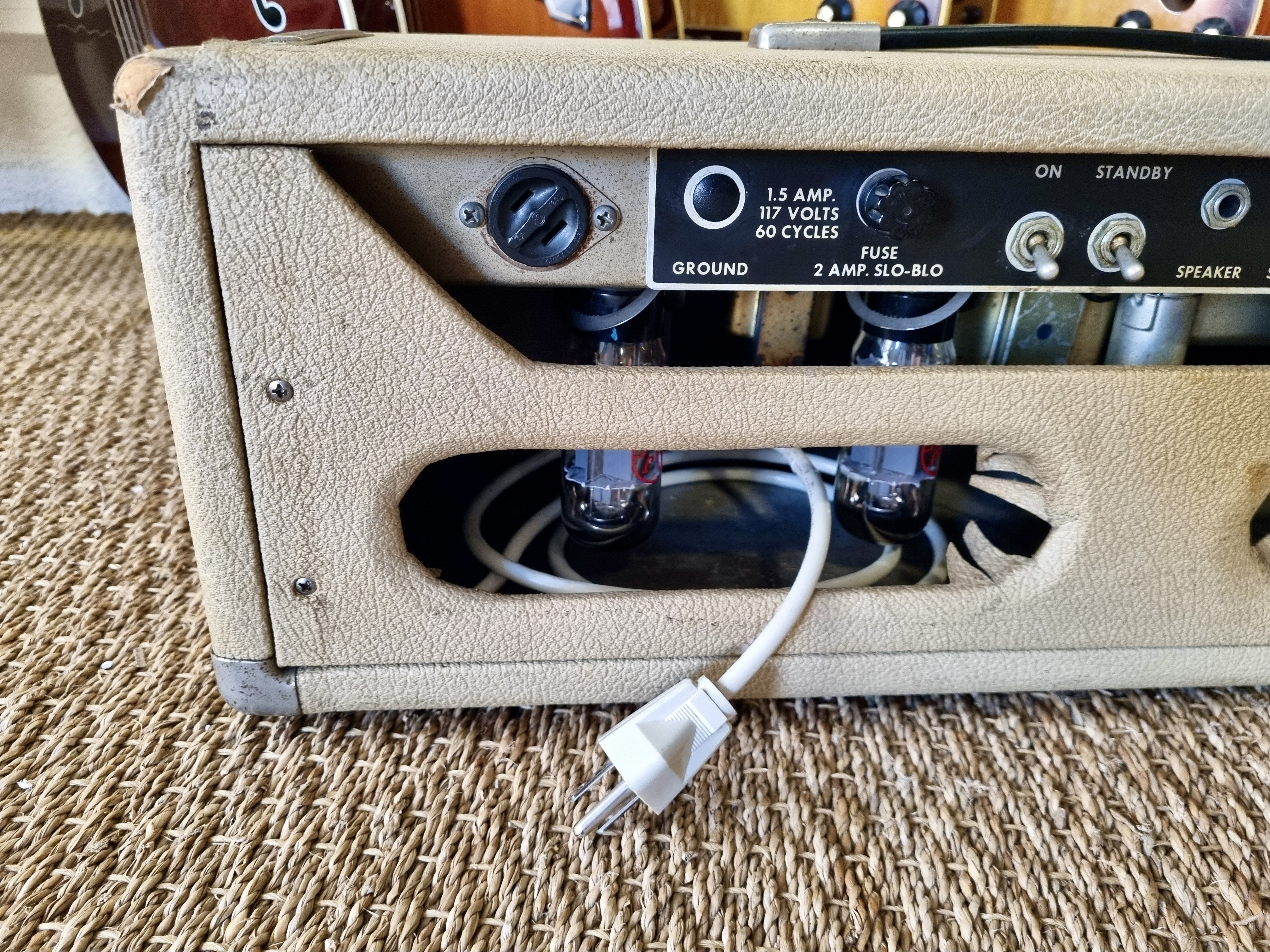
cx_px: 635
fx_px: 954
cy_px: 476
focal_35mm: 26
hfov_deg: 67.3
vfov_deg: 53.1
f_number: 1.8
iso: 500
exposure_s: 1/40
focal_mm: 5.4
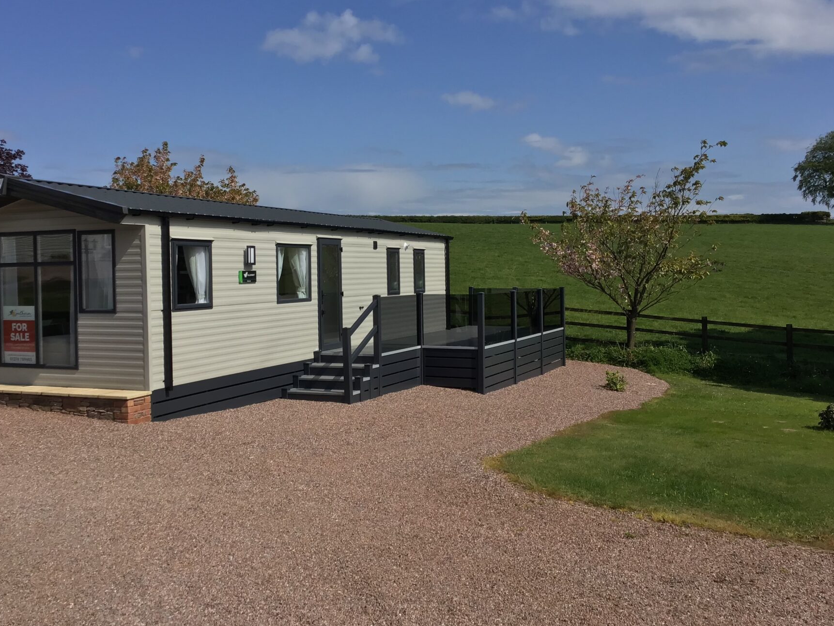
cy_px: 293
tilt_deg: -1.3
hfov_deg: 51.3
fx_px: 867
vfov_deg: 39.6
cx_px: 372
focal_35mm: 36
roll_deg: +1.0
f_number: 2.4
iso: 25
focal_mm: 3.3
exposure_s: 1/1942
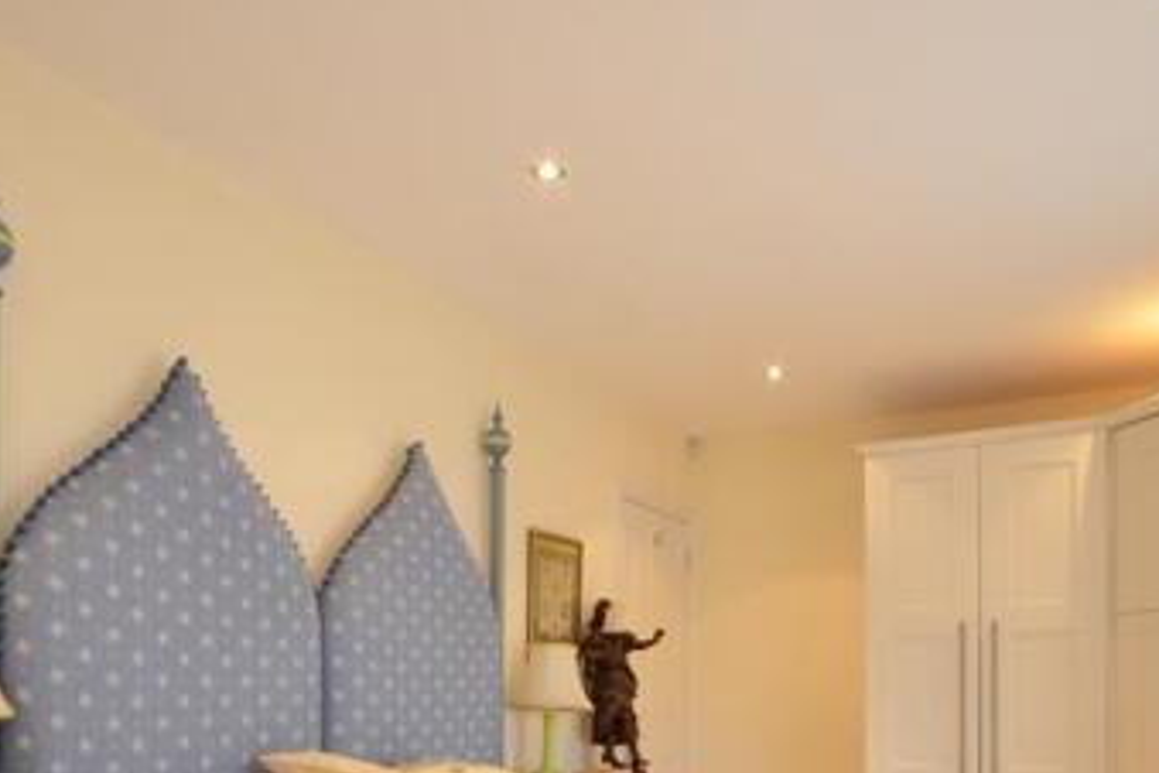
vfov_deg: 41.8
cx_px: 571
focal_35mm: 29
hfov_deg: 63.7
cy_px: 676
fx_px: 934
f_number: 16
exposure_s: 1/2
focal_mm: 10
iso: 400
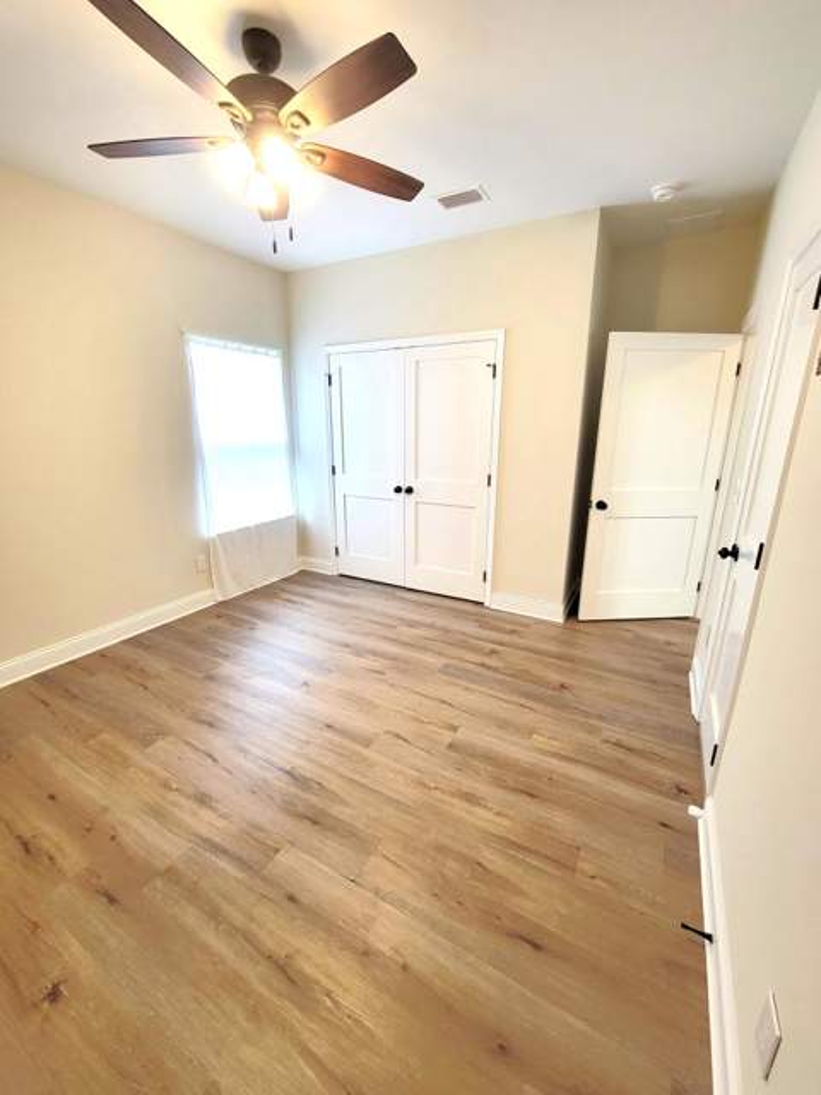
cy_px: 548
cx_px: 410
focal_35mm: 13
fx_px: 411
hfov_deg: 89.9
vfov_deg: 106.2
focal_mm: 2.2
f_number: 2.2
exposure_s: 1/60
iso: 160
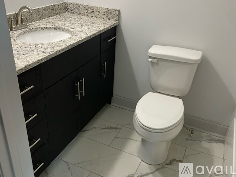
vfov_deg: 53.0
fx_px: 177
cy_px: 88
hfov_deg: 67.3
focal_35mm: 26
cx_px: 118
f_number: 1.8
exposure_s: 1/60
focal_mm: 4.25
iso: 100
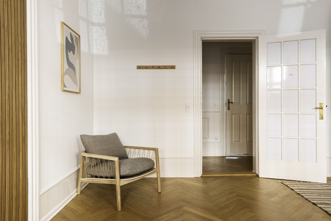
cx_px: 166
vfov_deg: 46.4
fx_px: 258
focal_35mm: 28
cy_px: 110
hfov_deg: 65.5
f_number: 11
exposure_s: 1/20
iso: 100
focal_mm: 28
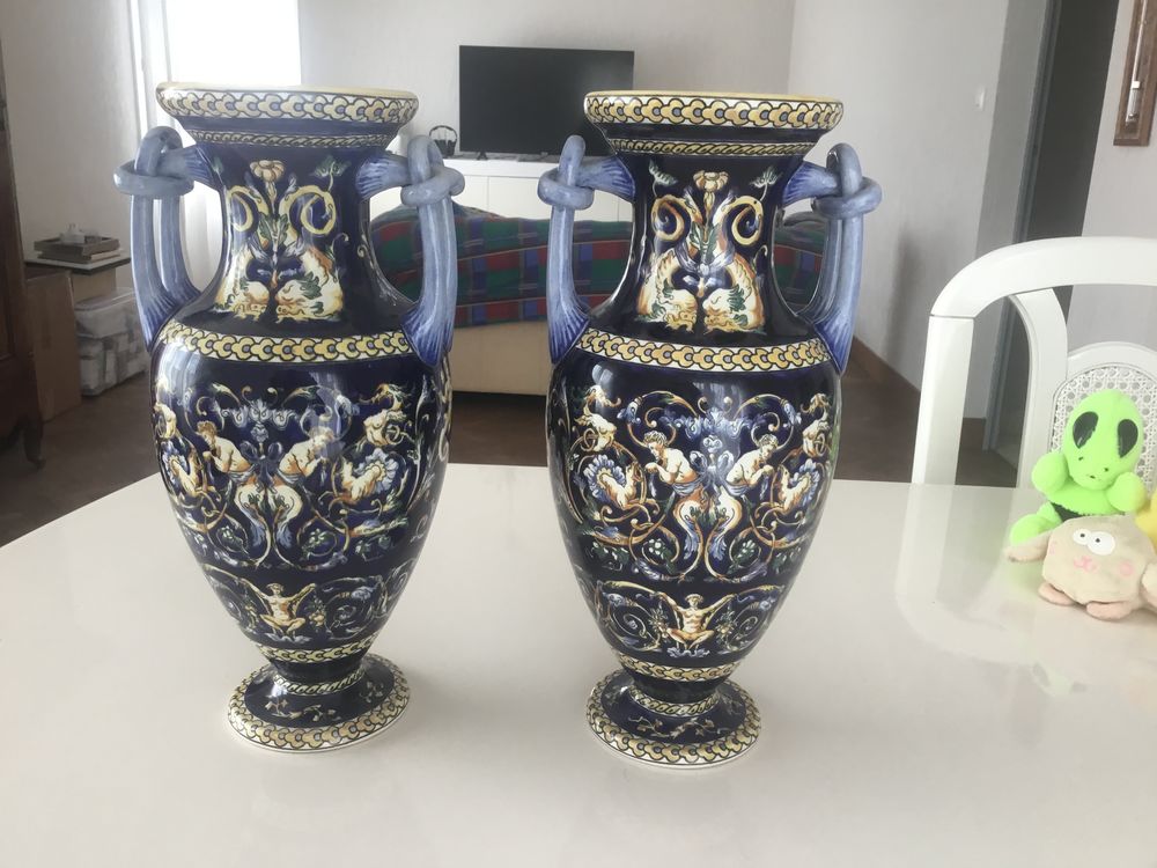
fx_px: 1036
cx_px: 578
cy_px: 434
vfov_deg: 45.4
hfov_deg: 58.4
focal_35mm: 31
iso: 25
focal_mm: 3.3
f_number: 2.4
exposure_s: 1/33
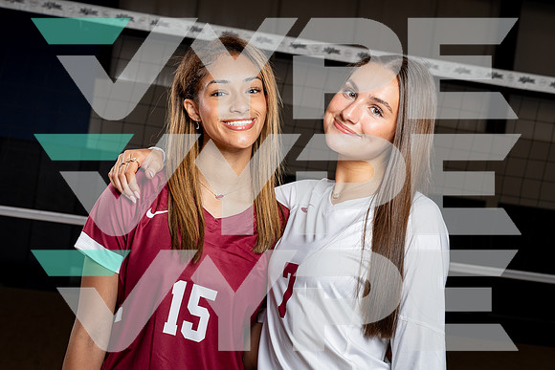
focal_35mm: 70
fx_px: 1079
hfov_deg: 28.8
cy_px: 185
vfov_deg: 19.5
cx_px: 278
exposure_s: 1/250
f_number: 8
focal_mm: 70
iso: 100
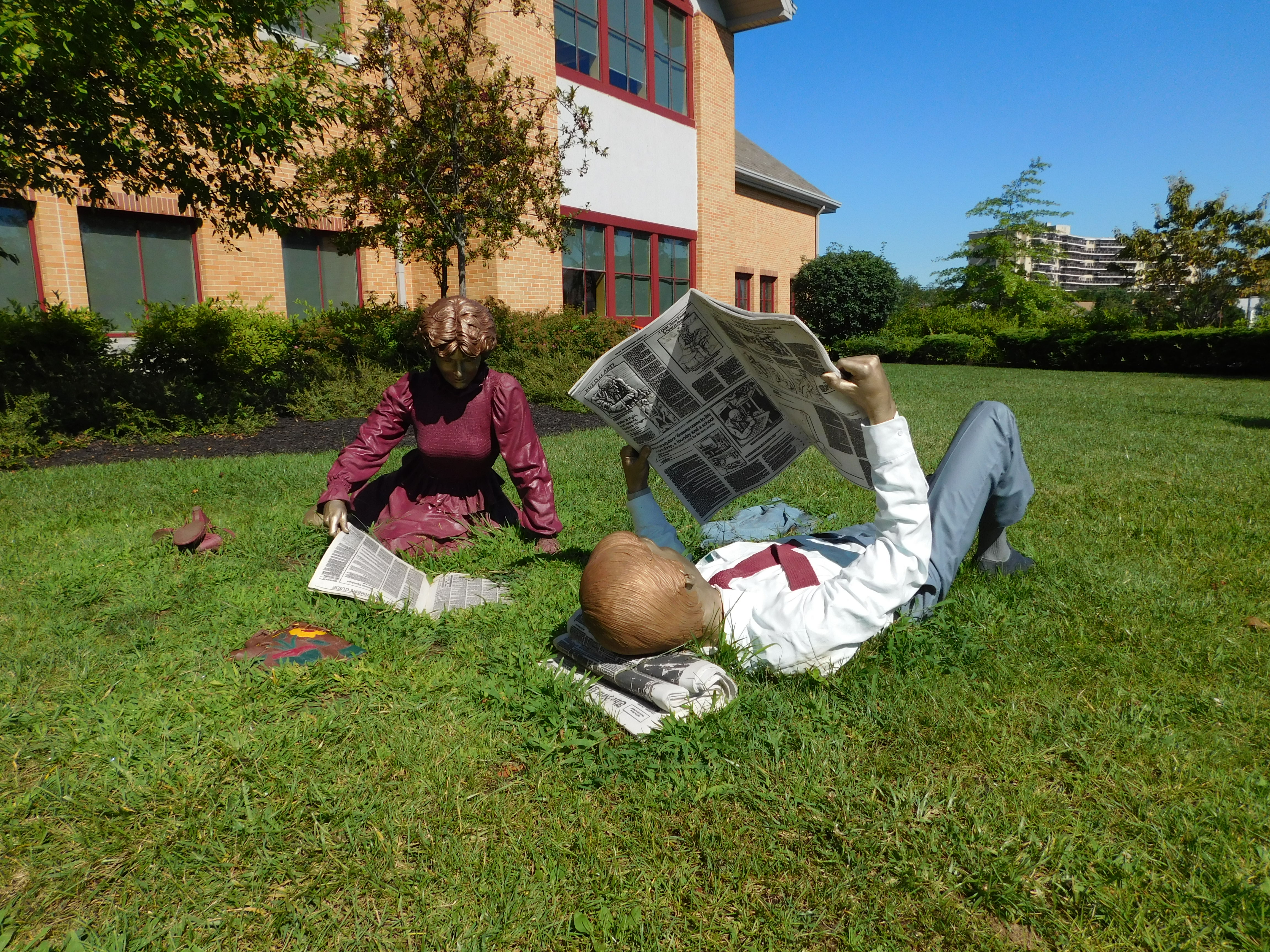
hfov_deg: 73.9
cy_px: 476
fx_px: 844
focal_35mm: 23
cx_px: 635
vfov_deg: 58.9
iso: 125
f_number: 6
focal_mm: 4
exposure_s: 1/800
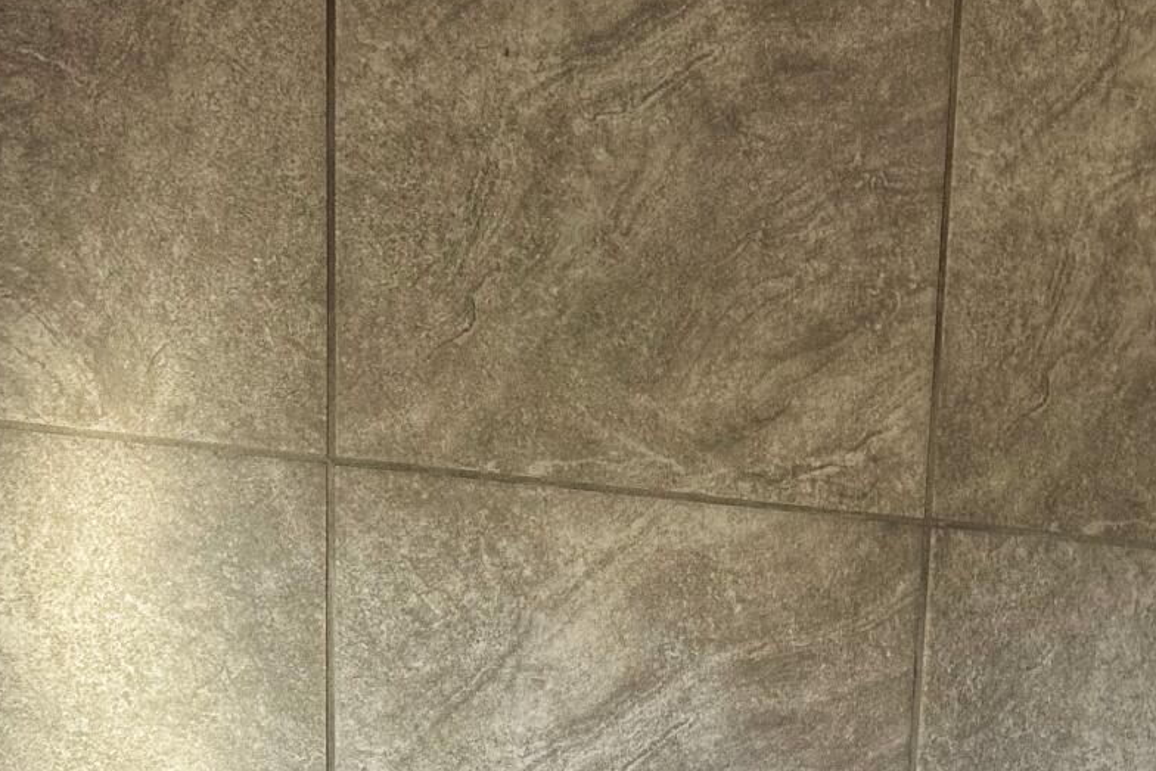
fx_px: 2216
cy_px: 1315
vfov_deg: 16.9
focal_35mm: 69
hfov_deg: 28.8
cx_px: 851
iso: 125
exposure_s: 1/121
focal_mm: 5.7
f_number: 1.5
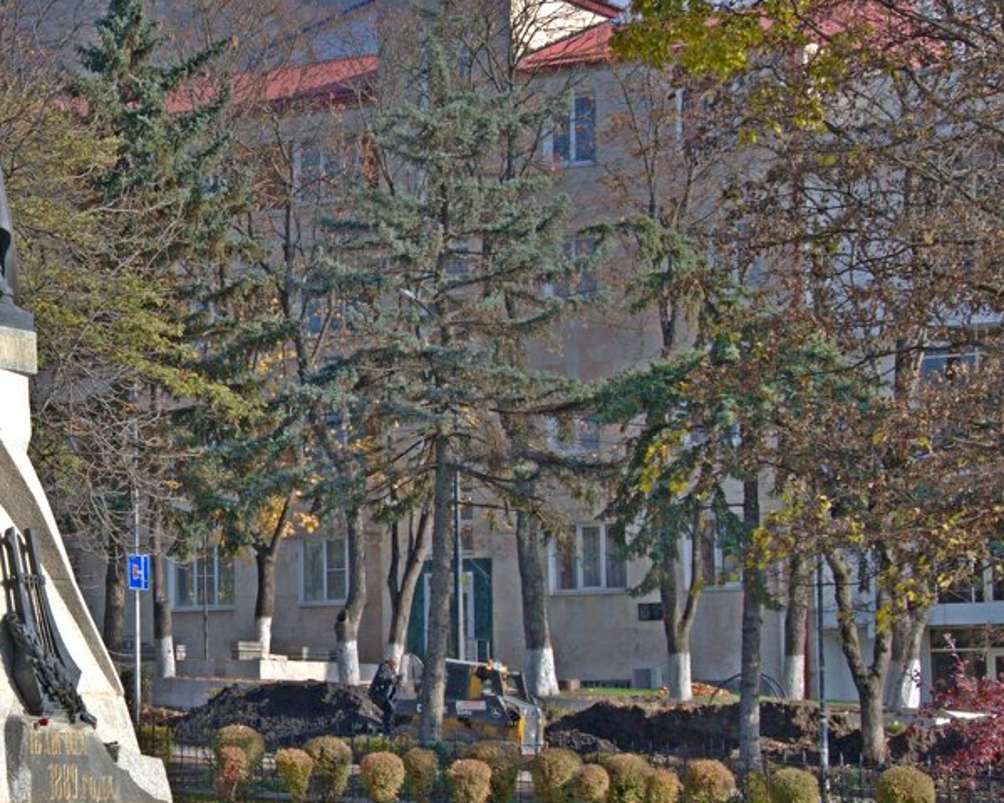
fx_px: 3771
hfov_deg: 14.9
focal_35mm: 127
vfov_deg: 12.2
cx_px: 44
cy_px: 437
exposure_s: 1/400
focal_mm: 45
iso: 400
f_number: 11
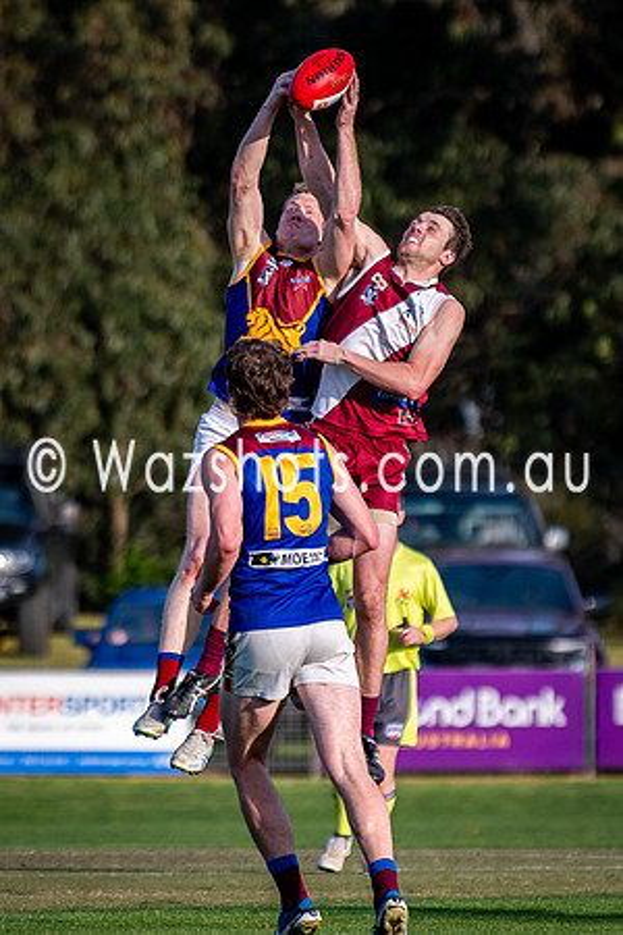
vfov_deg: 2.9
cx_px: 211
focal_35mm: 708
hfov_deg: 1.9
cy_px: 350
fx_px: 18381
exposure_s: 1/2500
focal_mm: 200
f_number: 2.8
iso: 200
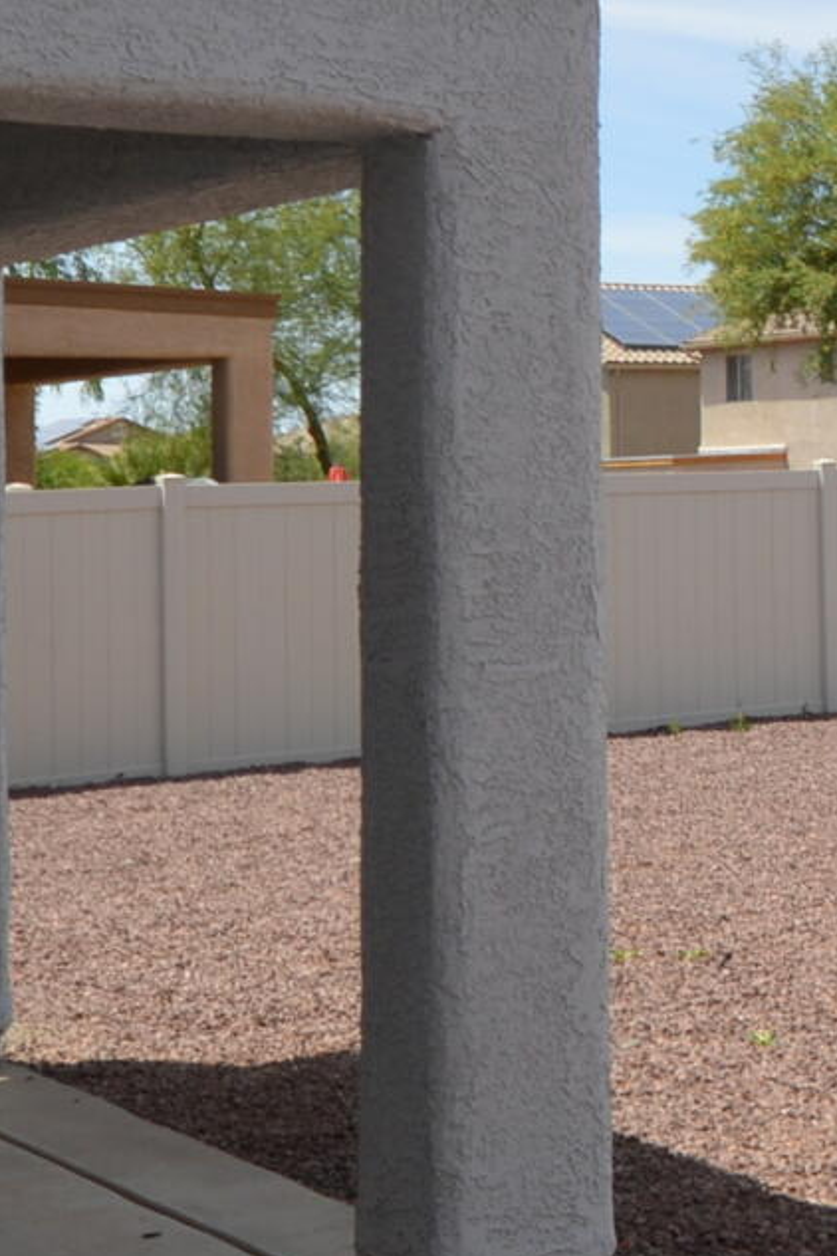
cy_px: 294
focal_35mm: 71
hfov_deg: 17.3
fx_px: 2476
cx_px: 1257
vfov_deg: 28.0
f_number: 9
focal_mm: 10
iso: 100
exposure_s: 1/200
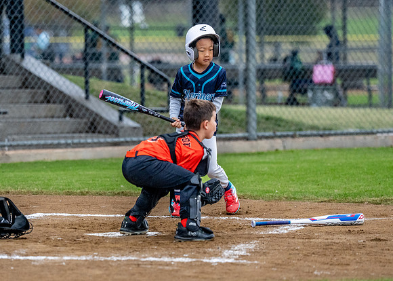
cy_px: 184
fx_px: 2872
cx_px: 161
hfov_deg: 7.8
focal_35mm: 257
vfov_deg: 5.6
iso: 2000
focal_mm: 160
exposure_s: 1/1000
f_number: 2.8
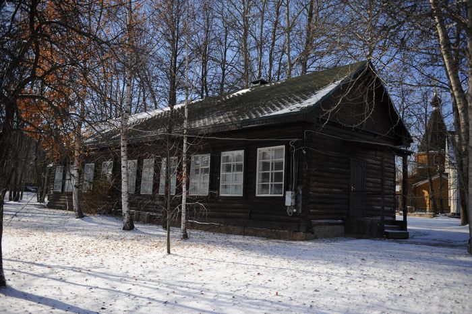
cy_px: 157
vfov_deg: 41.1
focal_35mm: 32
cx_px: 236
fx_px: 419
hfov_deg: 58.7
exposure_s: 1/8000
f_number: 2.8
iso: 400
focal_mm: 32
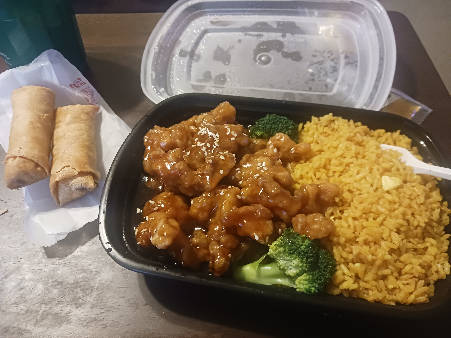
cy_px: 169
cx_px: 226
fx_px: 352
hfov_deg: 65.3
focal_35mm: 27
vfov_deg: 51.4
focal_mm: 4
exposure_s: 1/15
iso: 800
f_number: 1.8
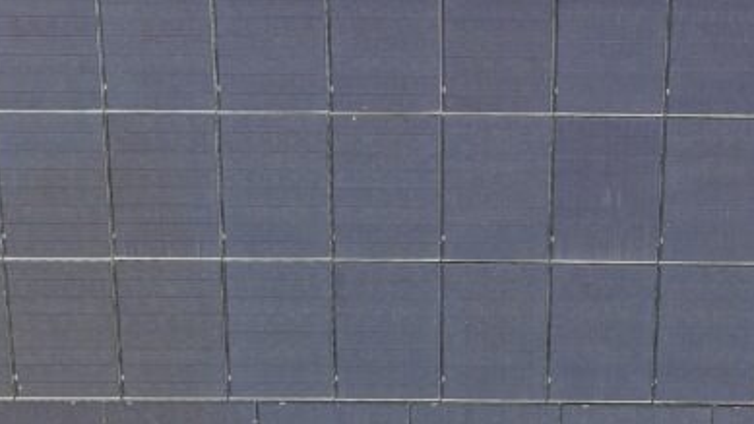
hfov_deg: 26.3
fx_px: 1600
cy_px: 22
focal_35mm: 80
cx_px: 512
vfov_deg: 14.9
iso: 400
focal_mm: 10.57
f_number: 2.8
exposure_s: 1/3247
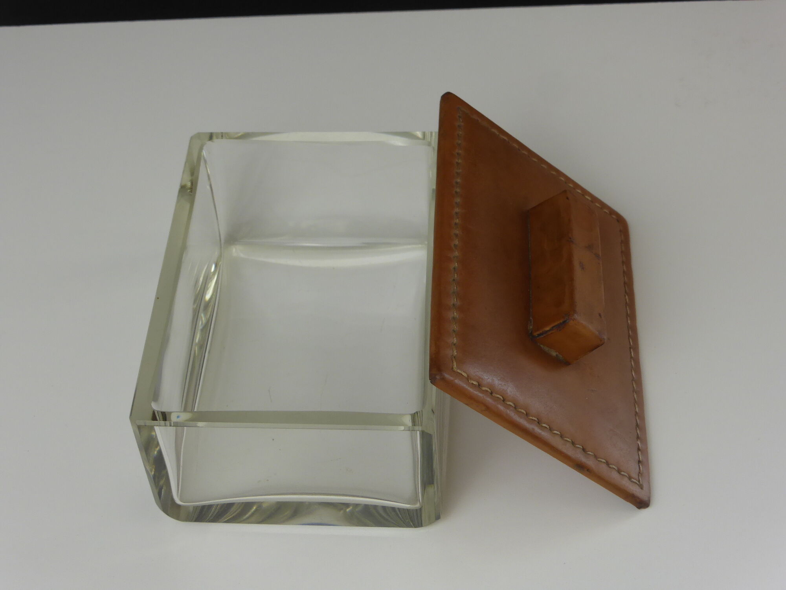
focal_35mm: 66
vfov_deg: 22.3
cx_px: 393
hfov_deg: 29.4
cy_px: 295
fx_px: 1499
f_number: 4.9
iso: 160
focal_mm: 11.7
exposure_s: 1/60
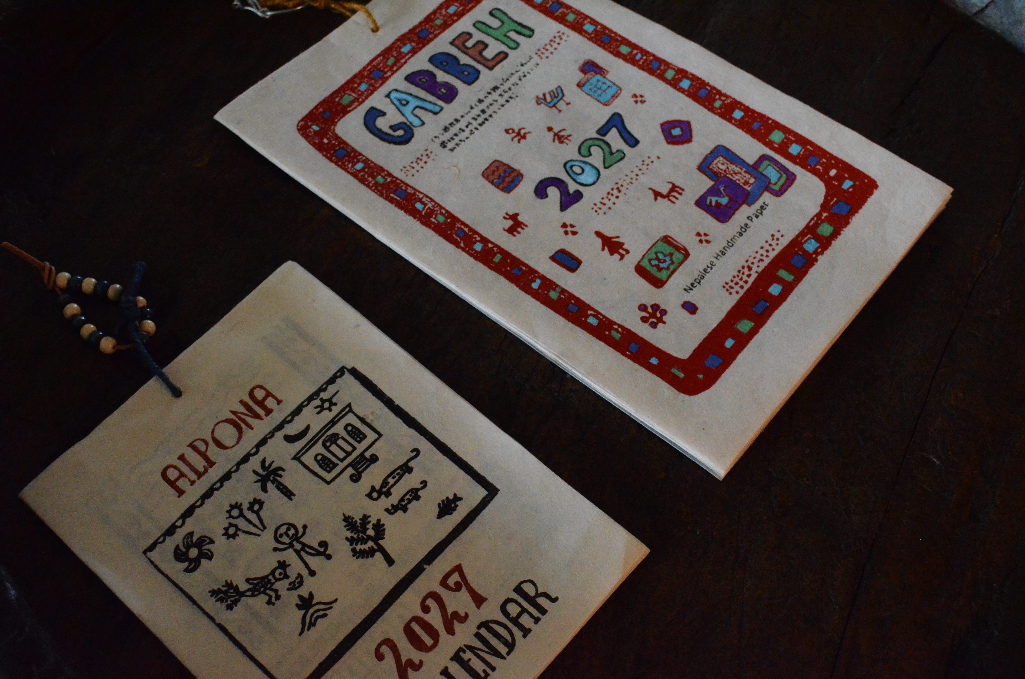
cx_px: 512
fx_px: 1236
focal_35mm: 44
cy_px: 340
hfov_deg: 45.0
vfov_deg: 30.7
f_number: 6.3
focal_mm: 29
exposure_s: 1/160
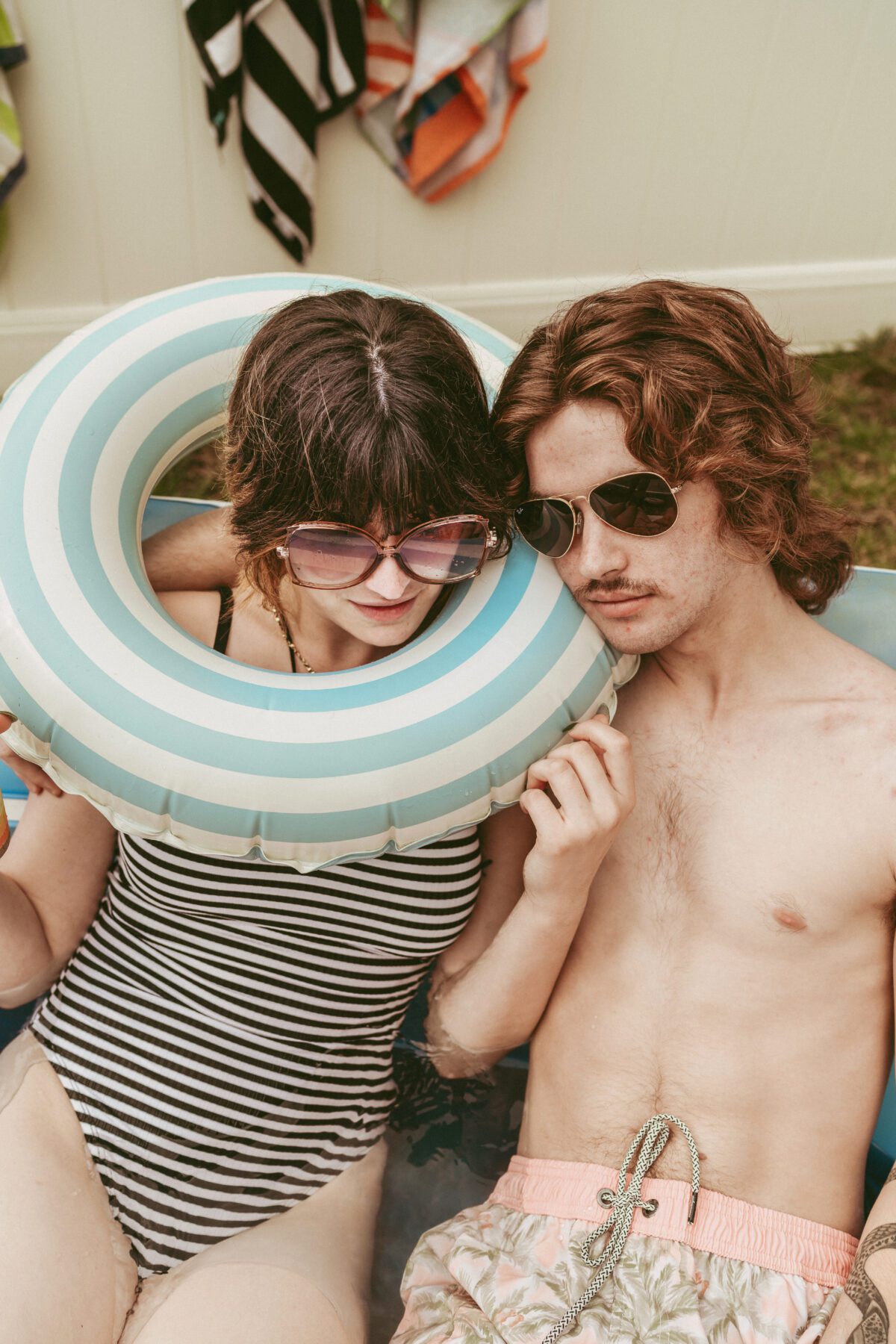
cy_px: 672
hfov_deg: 37.9
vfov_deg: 54.4
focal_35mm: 35
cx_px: 448
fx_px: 1307
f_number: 3.2
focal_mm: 35
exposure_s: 1/500
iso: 100
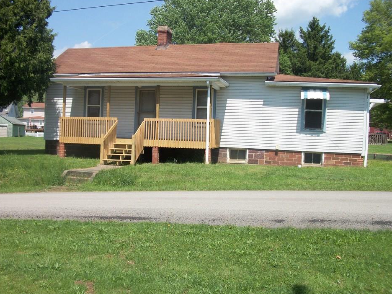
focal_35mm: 35
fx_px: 396
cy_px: 157
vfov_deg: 40.7
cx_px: 182
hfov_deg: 52.6
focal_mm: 5.7
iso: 80
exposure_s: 1/160
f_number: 8.8
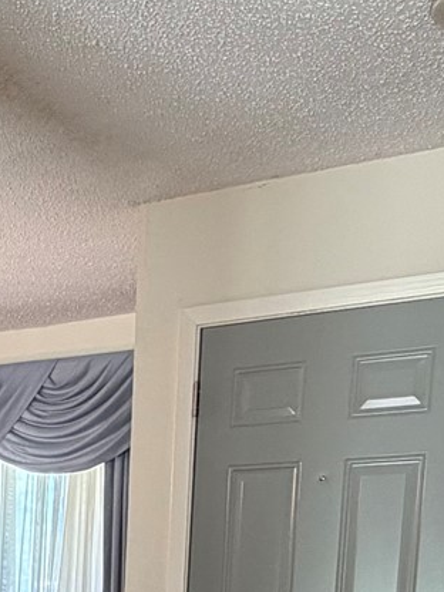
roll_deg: -0.3
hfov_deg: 19.8
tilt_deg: -10.5
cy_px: 815
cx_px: -108
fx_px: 1180
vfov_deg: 23.9
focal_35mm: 69
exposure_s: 1/60
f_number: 2.2
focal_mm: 2.22
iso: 200
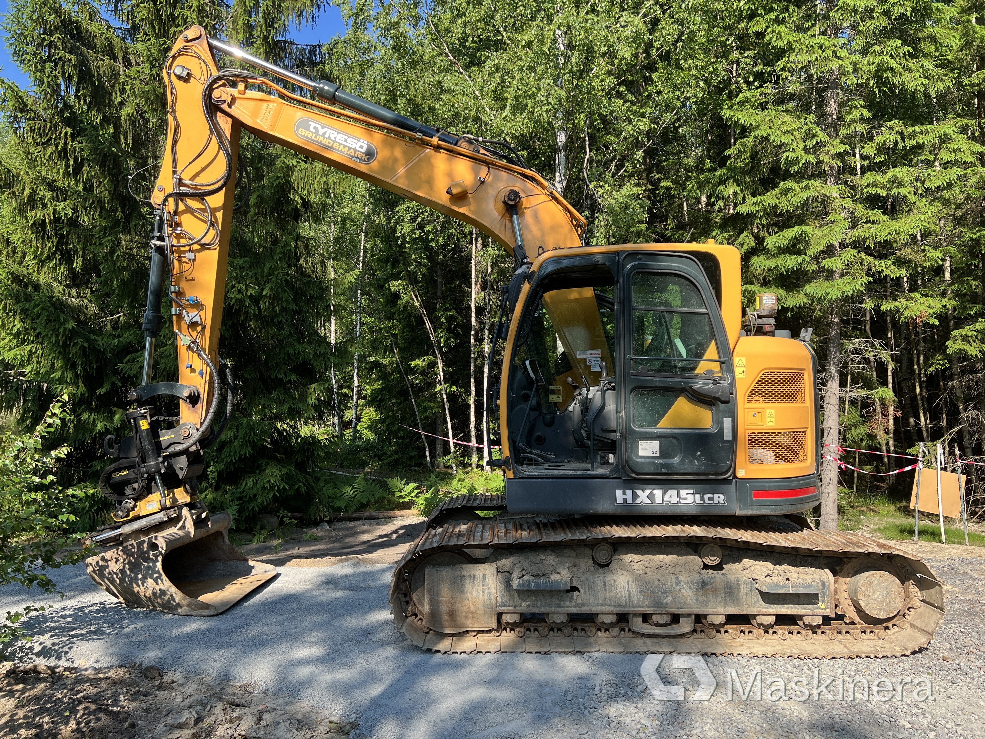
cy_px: 370
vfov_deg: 53.1
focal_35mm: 26
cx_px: 492
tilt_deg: +5.0
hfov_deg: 67.3
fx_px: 740
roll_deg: -0.5
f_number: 1.5
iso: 50
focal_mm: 5.7
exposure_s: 1/1079
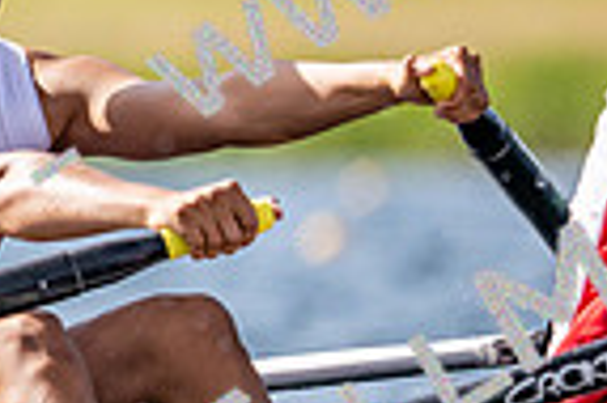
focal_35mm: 1626
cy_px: 189
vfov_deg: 0.8
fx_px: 27385
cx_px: -161
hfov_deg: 1.3
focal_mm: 400
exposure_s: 1/2500
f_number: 4.5
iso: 250
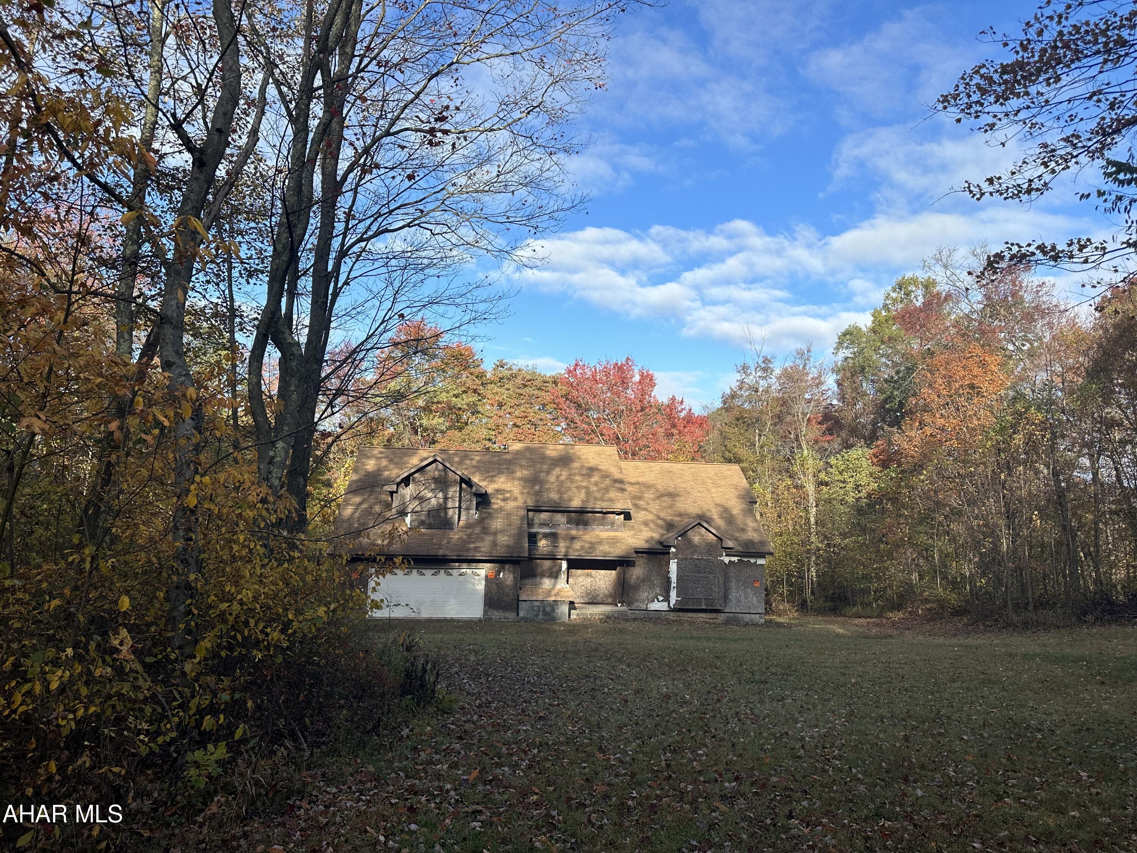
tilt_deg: +6.5
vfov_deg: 56.8
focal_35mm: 24
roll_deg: -1.7
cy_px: 426
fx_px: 788
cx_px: 568
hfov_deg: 71.6
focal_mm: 6.86
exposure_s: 1/2155
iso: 80
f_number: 1.78
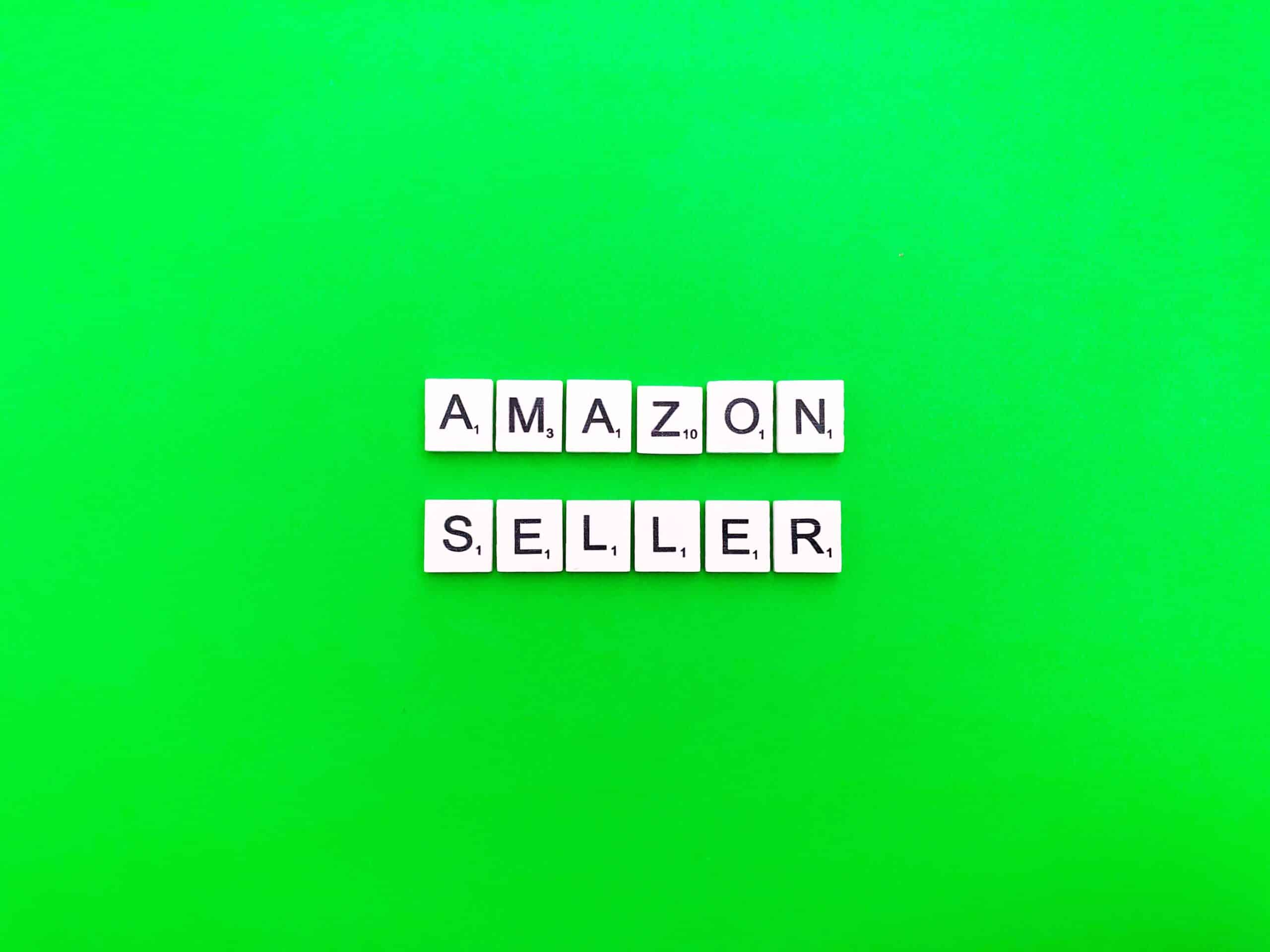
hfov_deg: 63.4
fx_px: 1027
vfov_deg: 49.7
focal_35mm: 28
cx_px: 635
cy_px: 476
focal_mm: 3.99
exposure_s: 1/15
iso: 50
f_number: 1.8
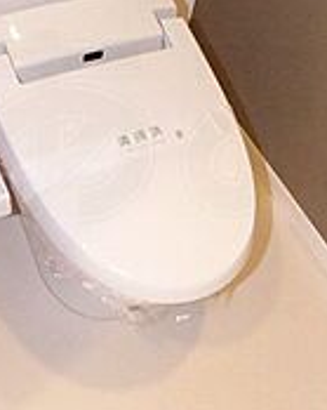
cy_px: 71
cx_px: 205
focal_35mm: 54
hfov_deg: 28.0
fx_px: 654
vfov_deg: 33.6
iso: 800
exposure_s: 1/40
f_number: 2.8
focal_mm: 3.58
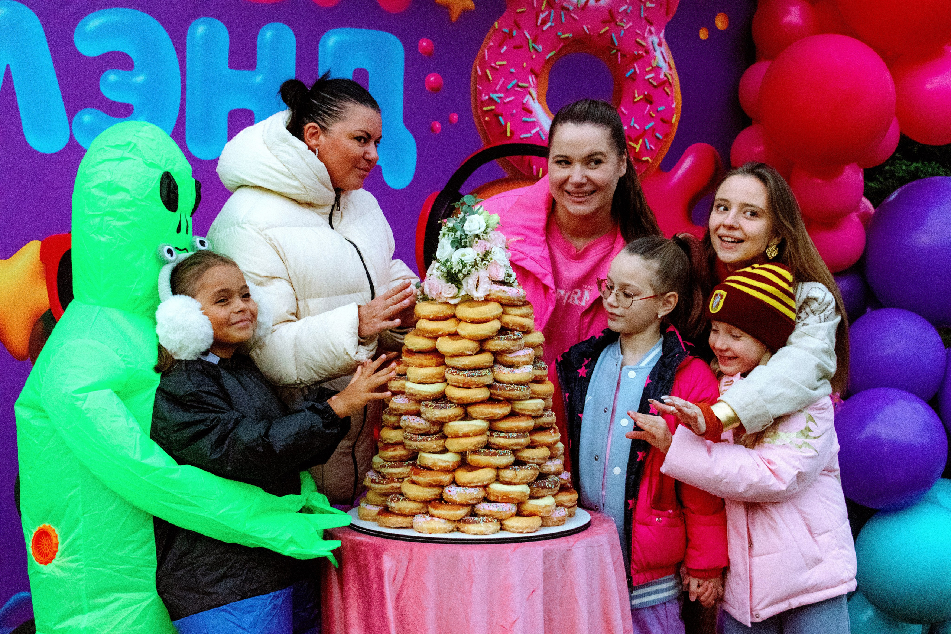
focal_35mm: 72
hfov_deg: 28.1
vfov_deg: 18.9
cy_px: 317
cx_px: 476
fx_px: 1902
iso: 3200
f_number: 5.6
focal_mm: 48
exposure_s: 1/125
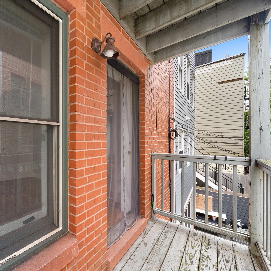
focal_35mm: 16
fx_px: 142
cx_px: 88
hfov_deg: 84.0
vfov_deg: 87.4
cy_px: 139
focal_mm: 12
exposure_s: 1/6
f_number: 8
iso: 640
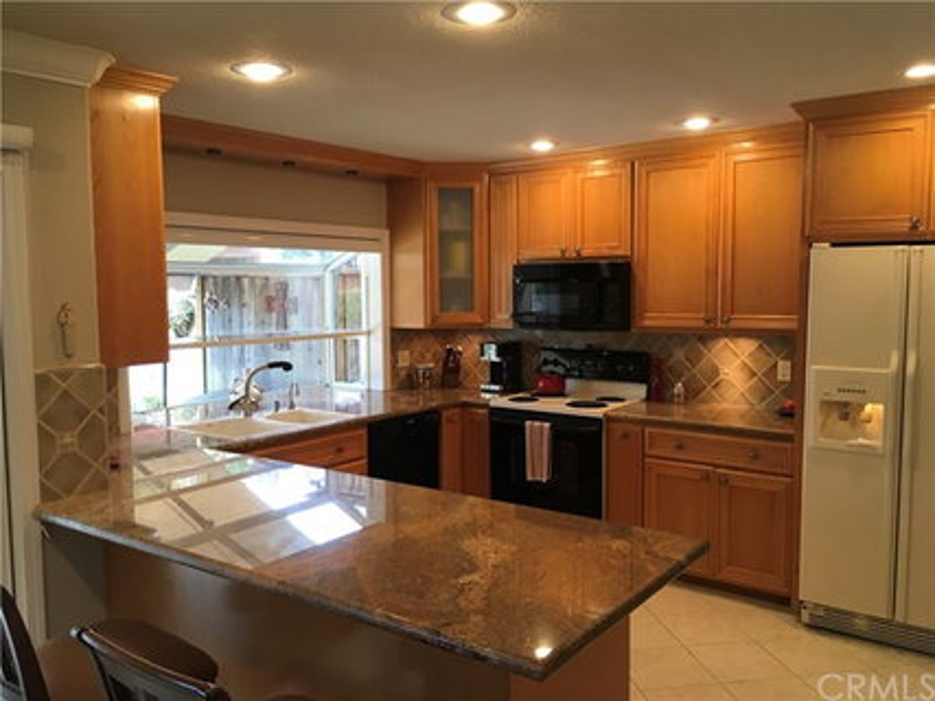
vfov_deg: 48.2
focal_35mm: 29
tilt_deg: -4.6
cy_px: 350
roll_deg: +1.3
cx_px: 468
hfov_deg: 61.7
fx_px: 783
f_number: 2.2
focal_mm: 4.15
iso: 50
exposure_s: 1/30
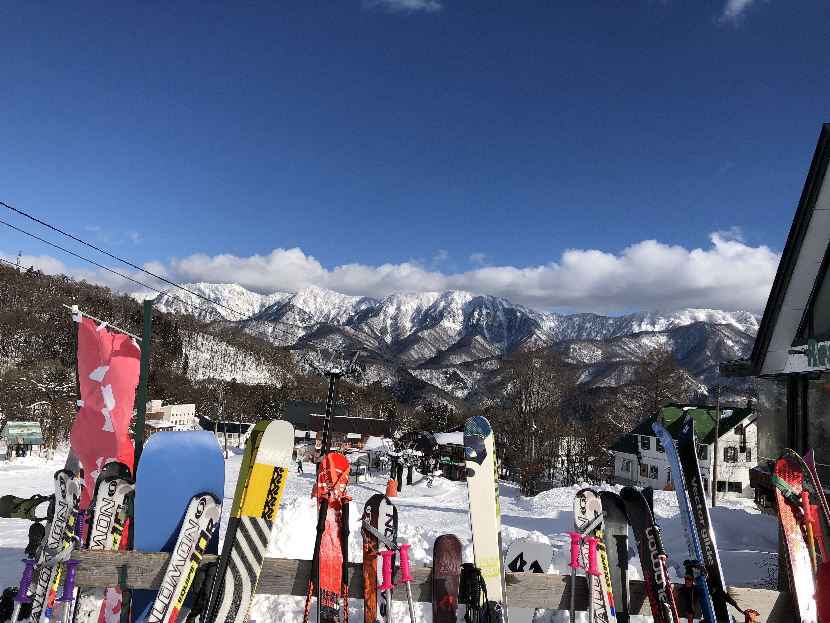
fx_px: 671
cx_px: 415
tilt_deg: +4.8
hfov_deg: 63.4
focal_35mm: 28
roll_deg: -4.5
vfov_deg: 49.7
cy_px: 312
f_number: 1.8
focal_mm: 3.99
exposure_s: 1/3436
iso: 20
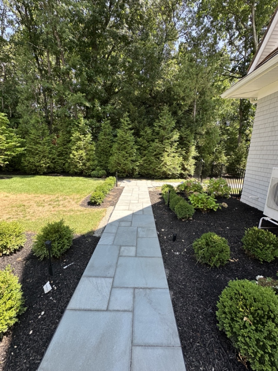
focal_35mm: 14
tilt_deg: -11.5
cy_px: 186
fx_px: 150
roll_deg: -2.2
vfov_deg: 102.1
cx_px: 139
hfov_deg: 85.7
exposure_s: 1/406
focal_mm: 2.22
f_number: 2.2
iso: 40
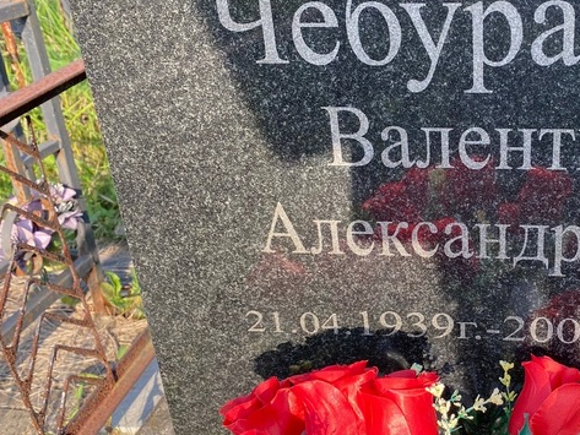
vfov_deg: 32.9
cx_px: 475
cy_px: 234
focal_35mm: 44
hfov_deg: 40.9
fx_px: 737
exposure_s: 1/280
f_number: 1.8
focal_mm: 4.25
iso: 32
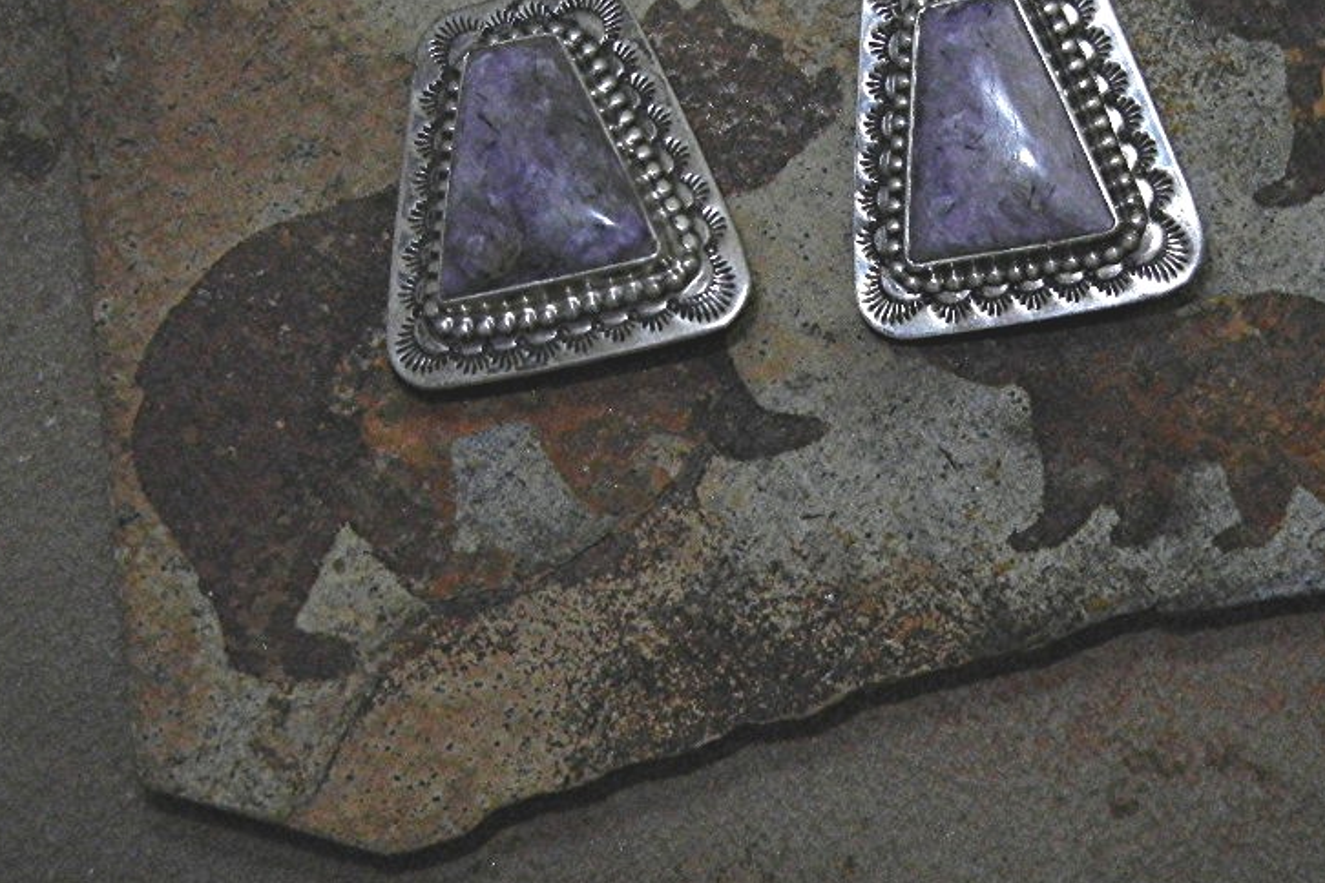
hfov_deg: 30.4
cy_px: 197
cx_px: 823
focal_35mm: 66
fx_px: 2429
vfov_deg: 20.4
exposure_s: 1/30
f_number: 7.6
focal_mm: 8.1
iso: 800
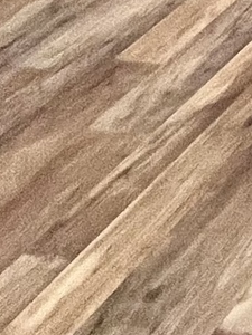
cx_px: 787
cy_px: -537
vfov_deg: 13.0
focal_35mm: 100
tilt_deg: -4.3
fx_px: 971
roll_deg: +0.2
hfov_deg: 10.2
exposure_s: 1/60
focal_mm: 1.57
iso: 320
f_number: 1.8
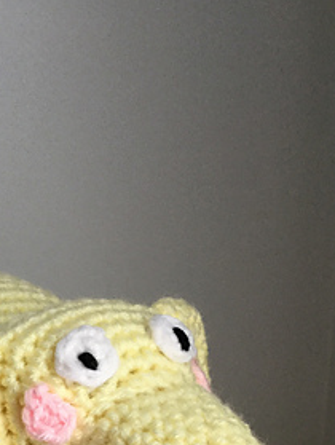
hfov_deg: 20.3
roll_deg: +1.5
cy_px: 445
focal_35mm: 71
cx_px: 27
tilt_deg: -18.0
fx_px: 914
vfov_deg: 26.0
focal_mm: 3.3
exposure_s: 1/30
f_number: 2.4
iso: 80
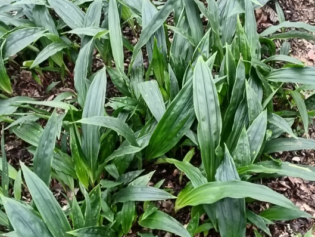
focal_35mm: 59
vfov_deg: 24.8
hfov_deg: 32.7
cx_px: 152
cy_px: 104
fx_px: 537
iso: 1591
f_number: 1.8
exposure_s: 1/25
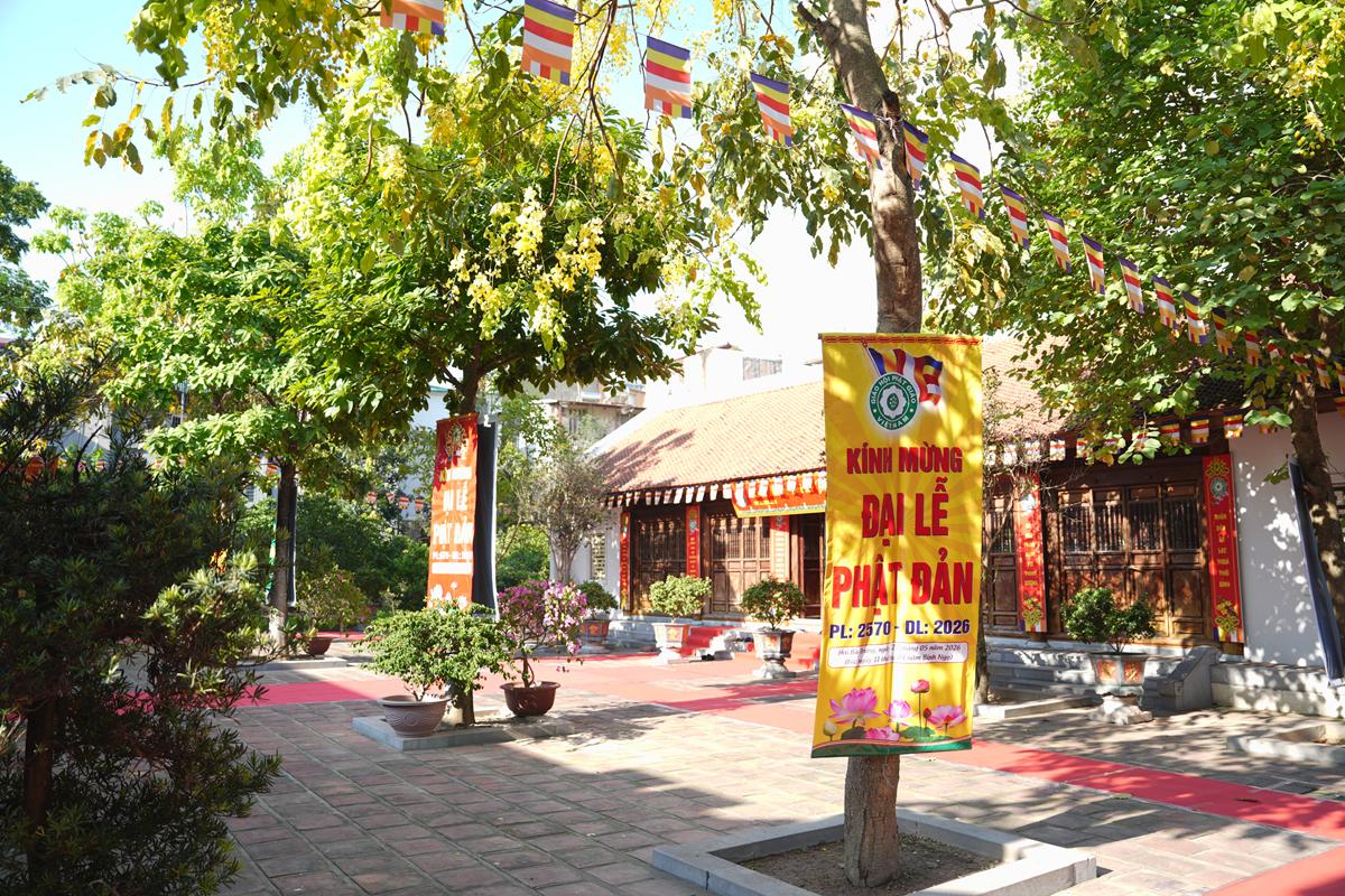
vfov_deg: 49.6
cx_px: 672
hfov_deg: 69.4
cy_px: 448
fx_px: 971
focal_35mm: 26
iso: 64
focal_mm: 26
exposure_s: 1/200
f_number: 2.8
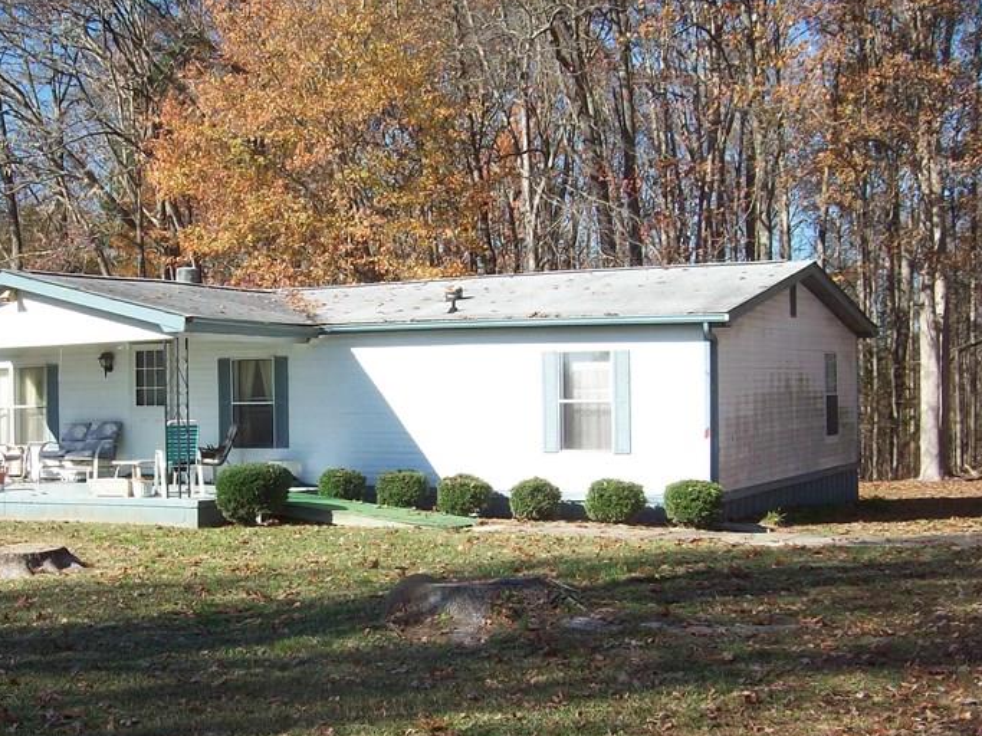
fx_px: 1532
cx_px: 293
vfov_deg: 27.0
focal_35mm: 54
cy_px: 430
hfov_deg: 35.1
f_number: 4.8
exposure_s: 1/317
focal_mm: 6
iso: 80
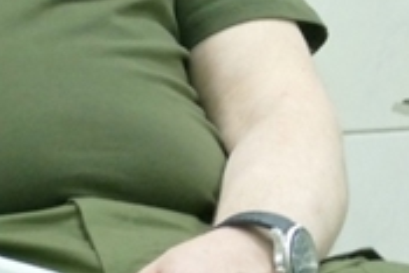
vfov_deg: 3.3
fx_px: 4719
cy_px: -91
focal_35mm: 415
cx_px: -140
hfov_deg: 4.9
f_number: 3.8
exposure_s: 1/80
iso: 1250
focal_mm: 35.42
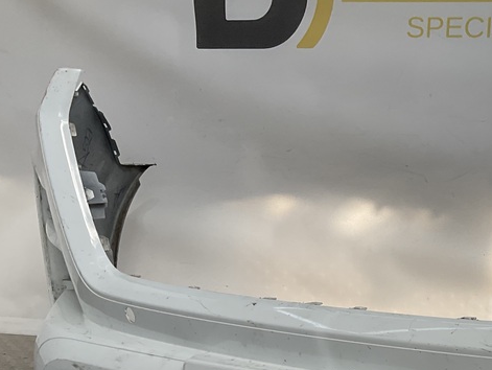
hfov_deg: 29.6
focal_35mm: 62
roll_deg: -3.7
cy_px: 343
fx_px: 882
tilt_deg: -9.2
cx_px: 464
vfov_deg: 23.0
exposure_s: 1/855
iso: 16
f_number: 1.8
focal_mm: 3
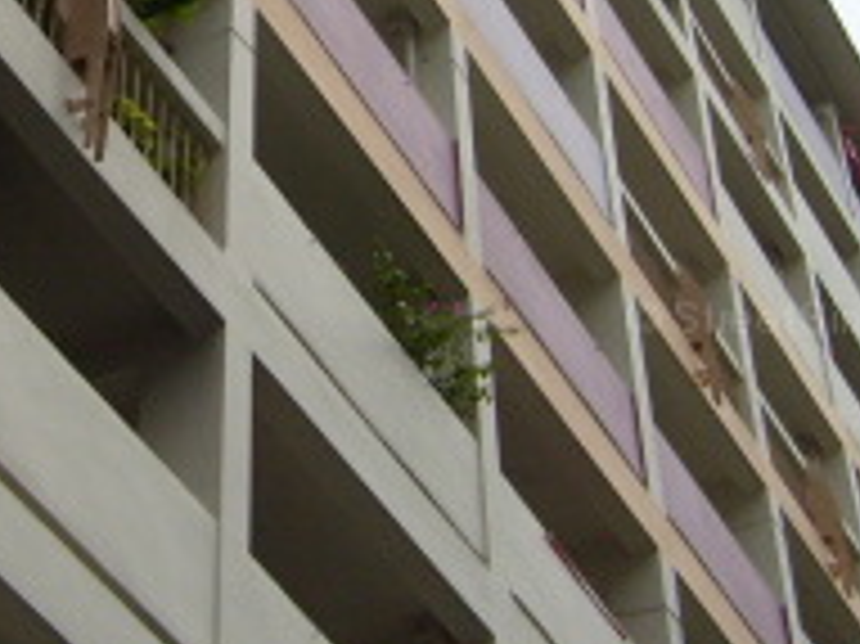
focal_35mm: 101
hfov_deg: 19.1
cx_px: 63
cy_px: -126
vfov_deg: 14.2
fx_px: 2508
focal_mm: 5.8
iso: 80
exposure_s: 1/350
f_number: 7.1
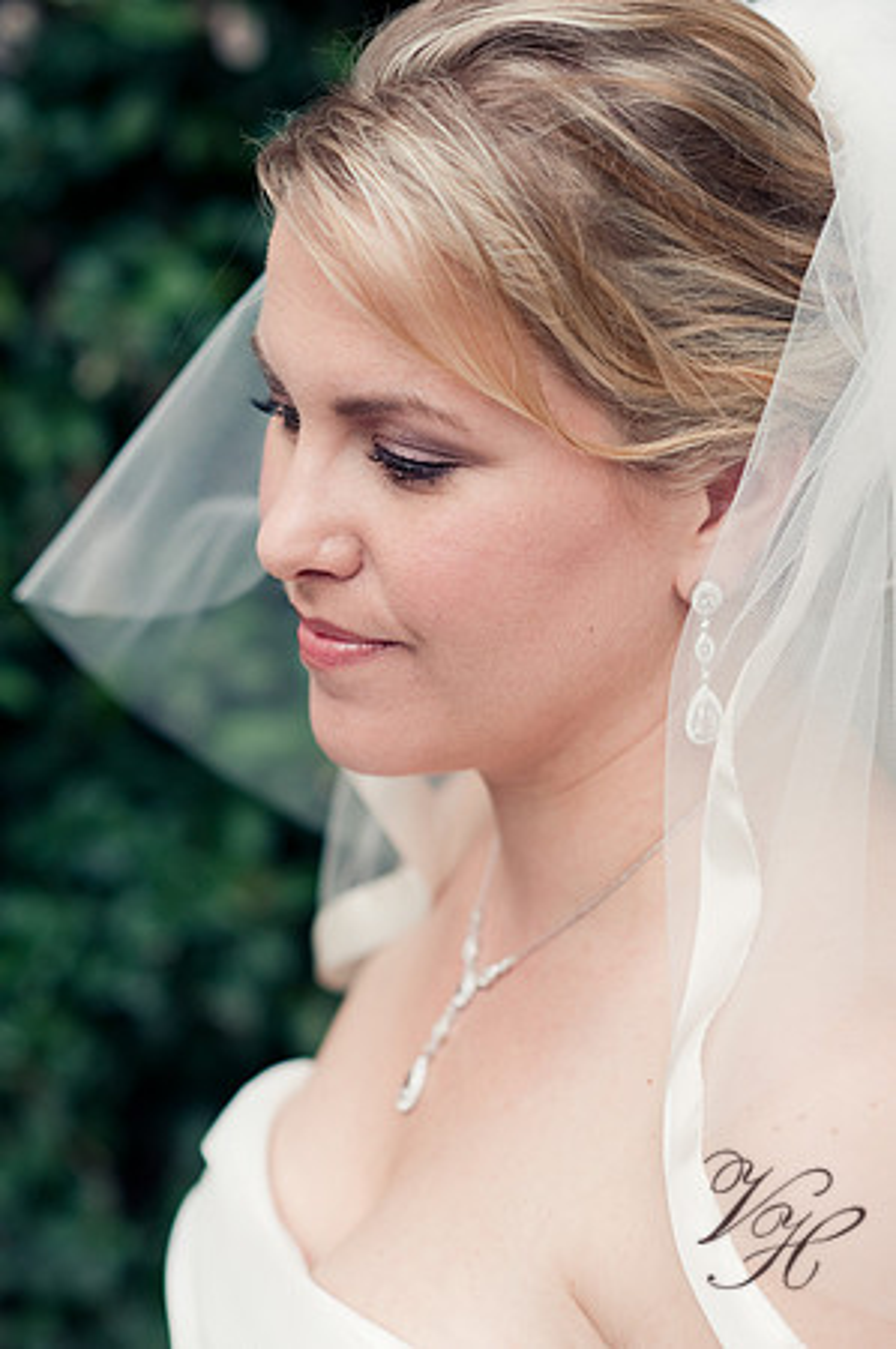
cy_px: 674
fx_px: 3180
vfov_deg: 23.9
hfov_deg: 16.0
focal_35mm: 85
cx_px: 448
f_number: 3.5
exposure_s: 1/640
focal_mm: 85
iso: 400
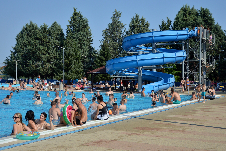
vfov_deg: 28.1
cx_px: 113
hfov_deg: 41.1
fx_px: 301
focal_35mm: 48
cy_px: 76
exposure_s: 1/1250
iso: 100
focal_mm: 32
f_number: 4
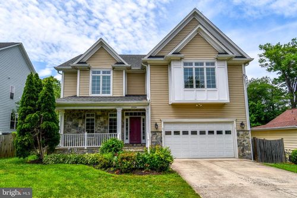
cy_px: 99
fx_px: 148
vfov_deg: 67.3
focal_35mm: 18
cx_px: 148
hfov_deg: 90.0
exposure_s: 1/320
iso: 100
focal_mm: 12
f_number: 9
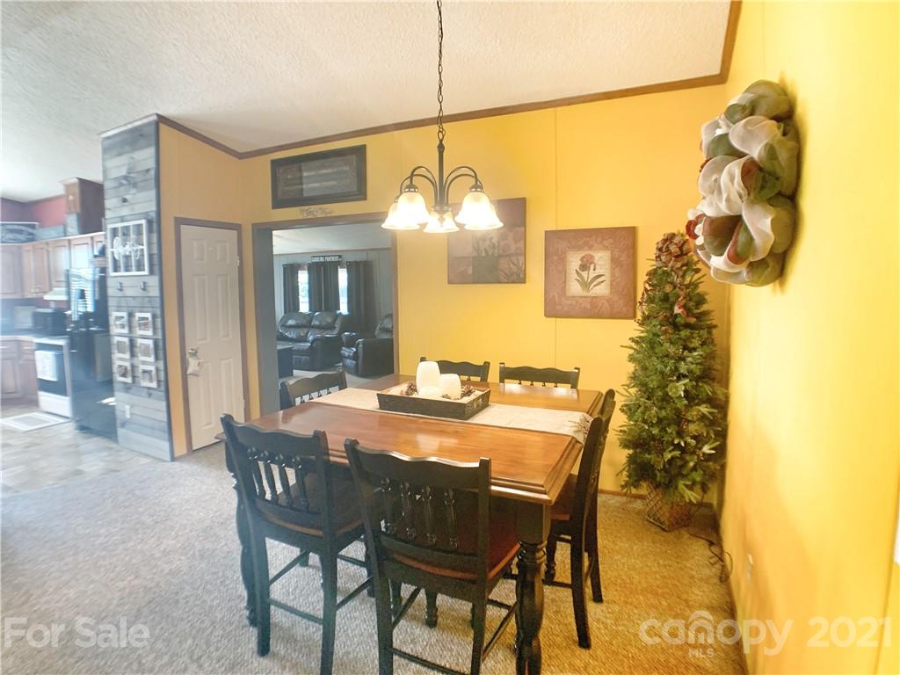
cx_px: 450
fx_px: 676
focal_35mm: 26
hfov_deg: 67.3
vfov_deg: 53.1
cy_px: 338
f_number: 1.8
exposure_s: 1/60
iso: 160
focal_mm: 4.25
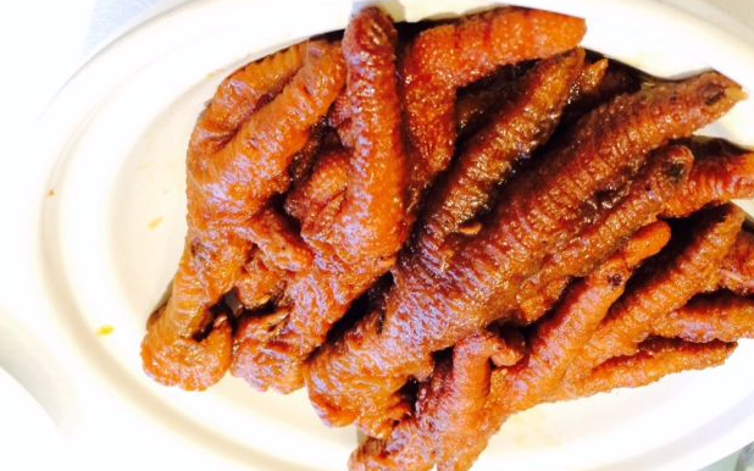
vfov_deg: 35.3
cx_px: 426
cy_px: 248
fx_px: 740
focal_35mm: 36
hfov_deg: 53.9
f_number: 2.2
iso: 200
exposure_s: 1/30
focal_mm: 4.12
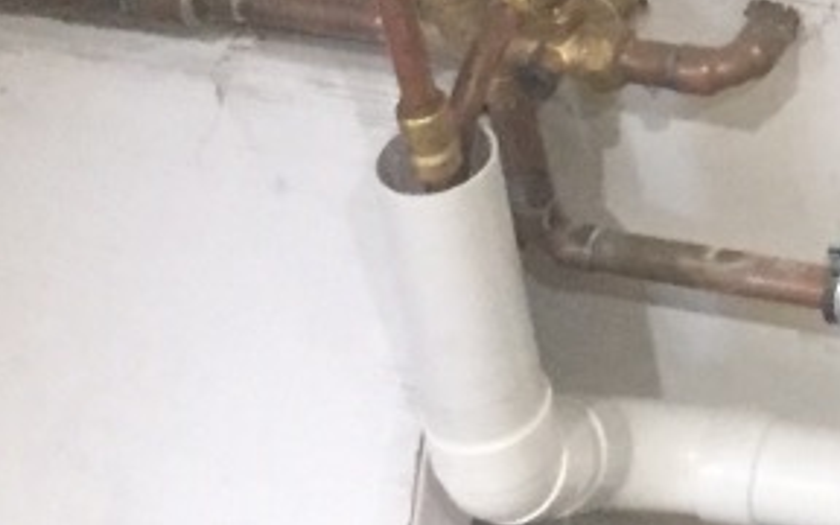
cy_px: -435
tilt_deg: -35.2
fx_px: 2930
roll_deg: -1.0
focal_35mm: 128
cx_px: 1353
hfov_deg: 14.9
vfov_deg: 9.7
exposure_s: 1/25
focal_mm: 4.15
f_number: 2.2
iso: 250
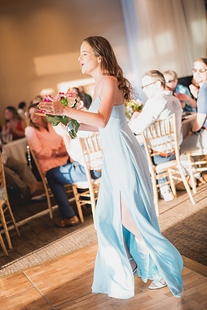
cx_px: 88
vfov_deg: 33.9
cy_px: 137
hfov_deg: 23.0
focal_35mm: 59
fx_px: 509
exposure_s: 1/800
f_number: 1.4
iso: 1250
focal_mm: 50
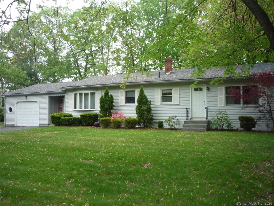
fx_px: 253
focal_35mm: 32
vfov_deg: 44.2
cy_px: 103
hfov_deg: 56.8
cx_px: 137
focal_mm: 5.2
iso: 100
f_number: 3.3
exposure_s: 1/80
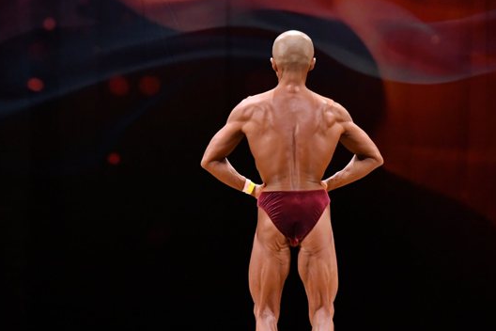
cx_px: 264
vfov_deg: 3.9
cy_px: 222
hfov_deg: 5.9
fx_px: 4849
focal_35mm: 352
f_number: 5.6
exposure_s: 1/400
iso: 4000
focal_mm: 160
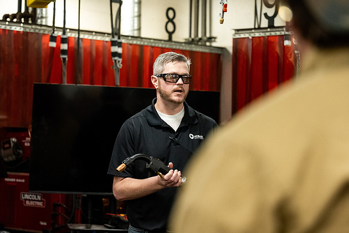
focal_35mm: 98
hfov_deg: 20.8
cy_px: 85
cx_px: 161
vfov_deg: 14.0
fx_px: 951
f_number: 2.8
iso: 4000
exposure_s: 1/640
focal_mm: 76
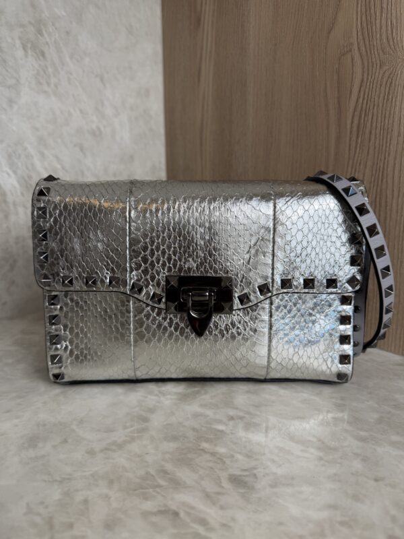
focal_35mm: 24
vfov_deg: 71.6
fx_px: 373
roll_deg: +0.2
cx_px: 202
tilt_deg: -12.3
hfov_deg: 56.8
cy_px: 270
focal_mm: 6.76
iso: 64
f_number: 1.78
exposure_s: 1/174
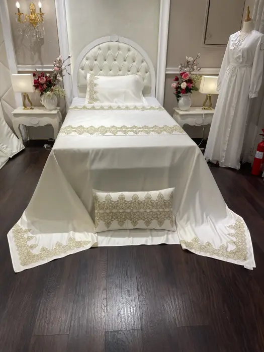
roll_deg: -0.5
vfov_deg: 69.4
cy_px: 176
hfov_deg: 54.9
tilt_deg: -27.3
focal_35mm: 25
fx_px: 254
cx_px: 132
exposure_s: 1/175
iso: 32
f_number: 1.6
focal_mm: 5.1
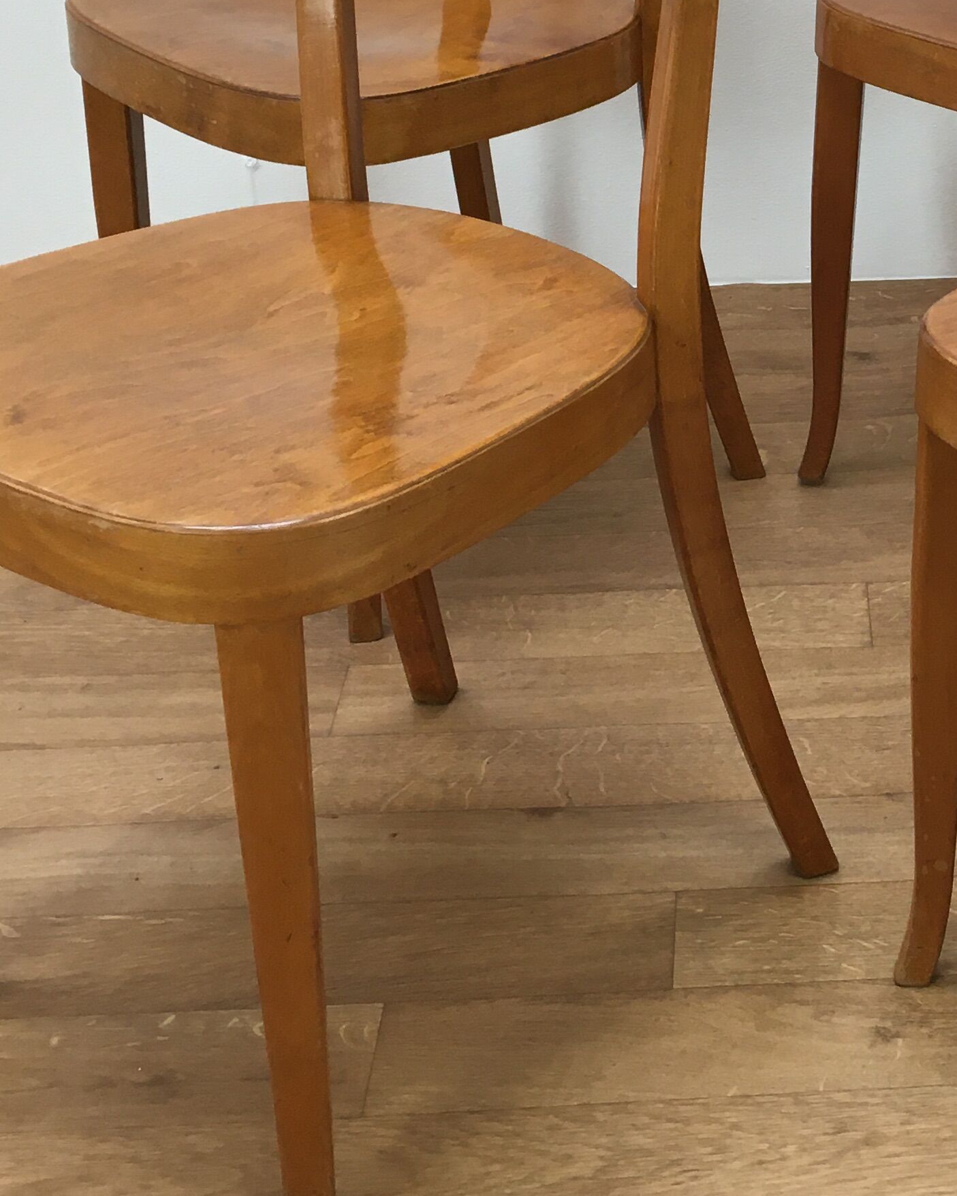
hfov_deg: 22.8
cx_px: 905
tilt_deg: -23.7
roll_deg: +0.2
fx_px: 2301
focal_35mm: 65
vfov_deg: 28.8
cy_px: 351
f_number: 2.2
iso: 32
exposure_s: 1/33
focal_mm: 4.15
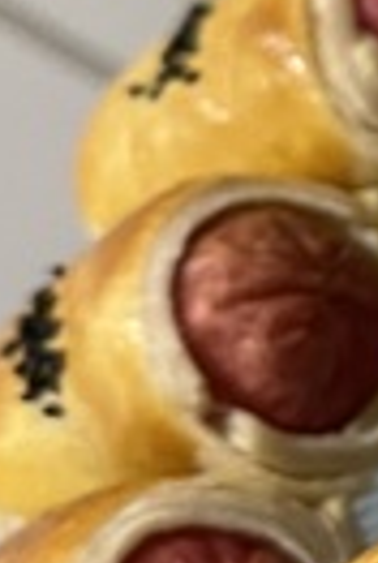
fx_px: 2225
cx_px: 928
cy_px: 176
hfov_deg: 8.8
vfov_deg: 14.4
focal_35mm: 142
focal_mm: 5.1
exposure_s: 1/50
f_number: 1.6
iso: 250
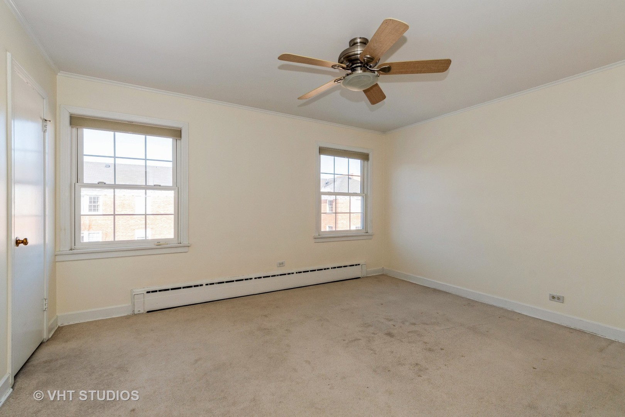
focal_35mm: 15
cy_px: 208
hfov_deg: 100.4
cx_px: 312
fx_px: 260
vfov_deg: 77.3
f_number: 8
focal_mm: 10
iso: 200
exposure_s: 1/50
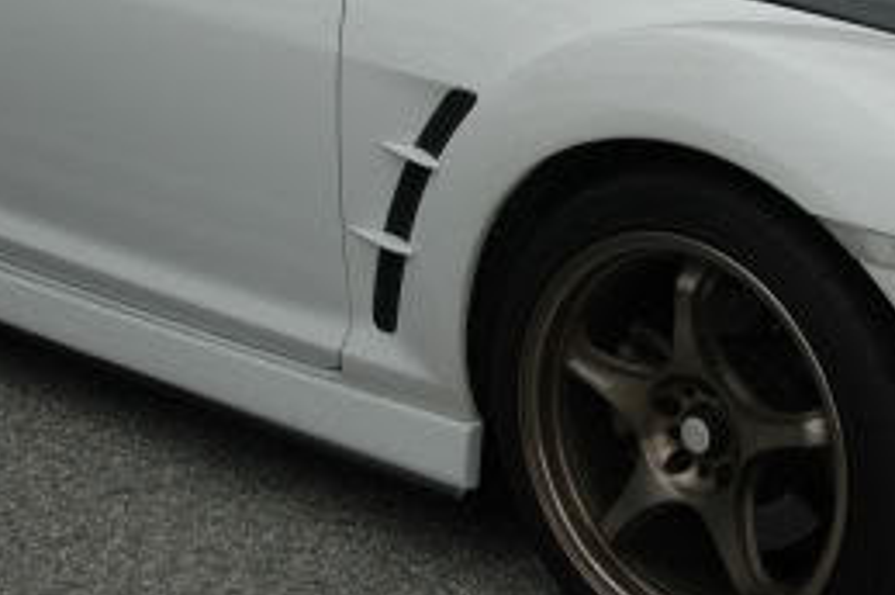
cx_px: 567
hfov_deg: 22.1
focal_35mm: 92
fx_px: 2284
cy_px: 107
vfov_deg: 14.7
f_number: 3.8
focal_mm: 22
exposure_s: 1/1250
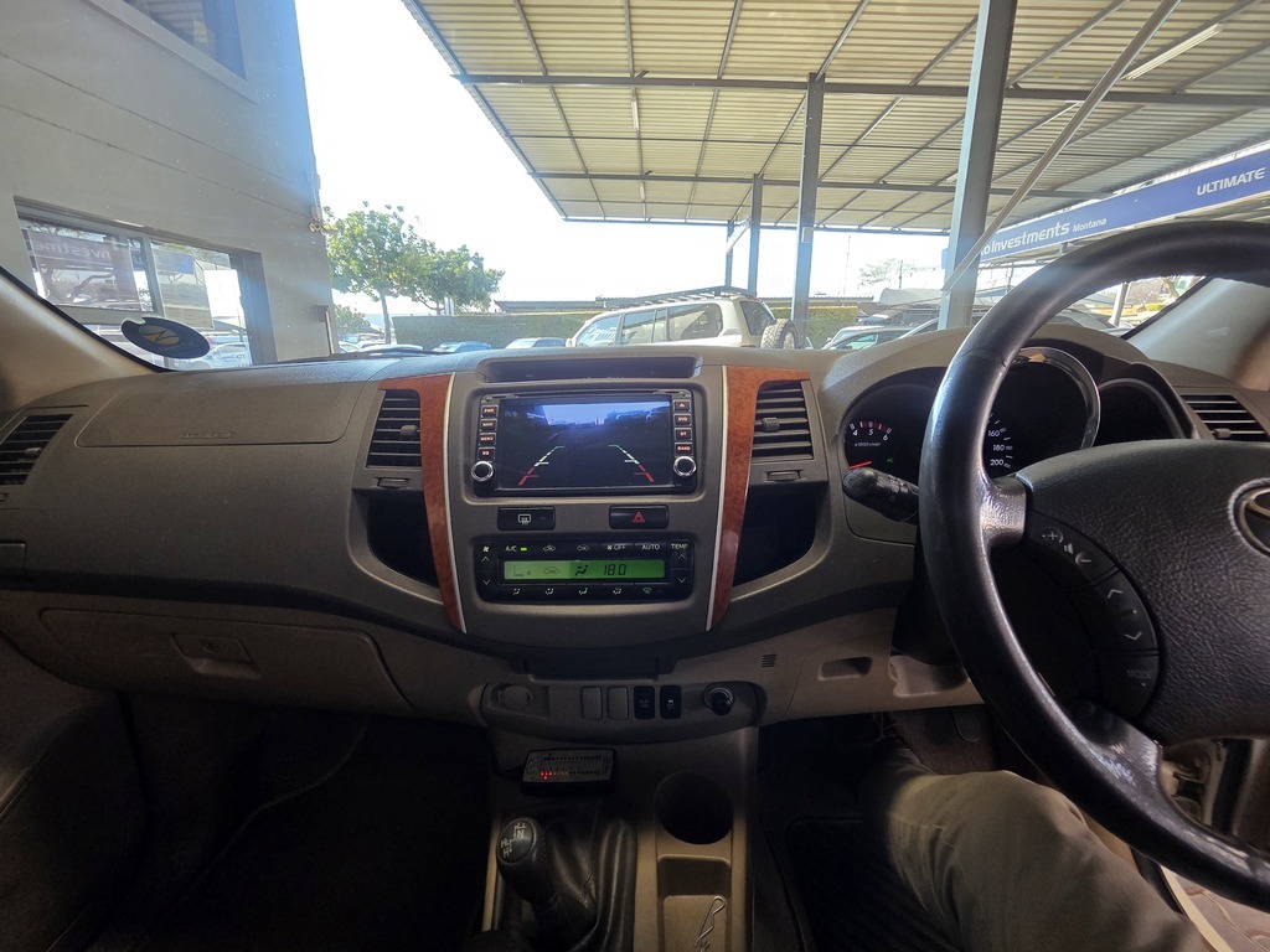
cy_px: 476
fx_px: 477
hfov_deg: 106.2
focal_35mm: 13
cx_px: 635
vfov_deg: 89.9
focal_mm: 2.2
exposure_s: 1/100
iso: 100
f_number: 2.2
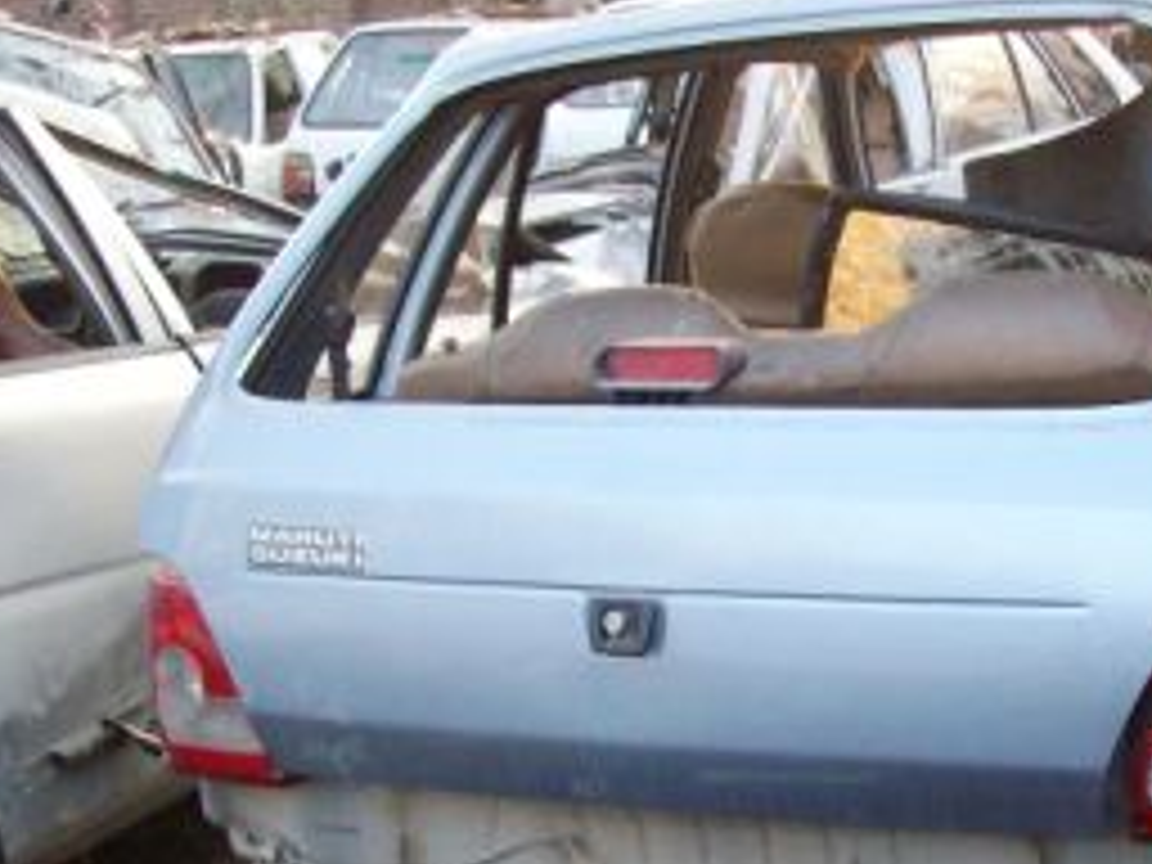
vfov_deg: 23.1
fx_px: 2097
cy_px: 648
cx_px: 860
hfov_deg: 30.2
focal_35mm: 63
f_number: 2.7
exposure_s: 1/142
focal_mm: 6
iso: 200
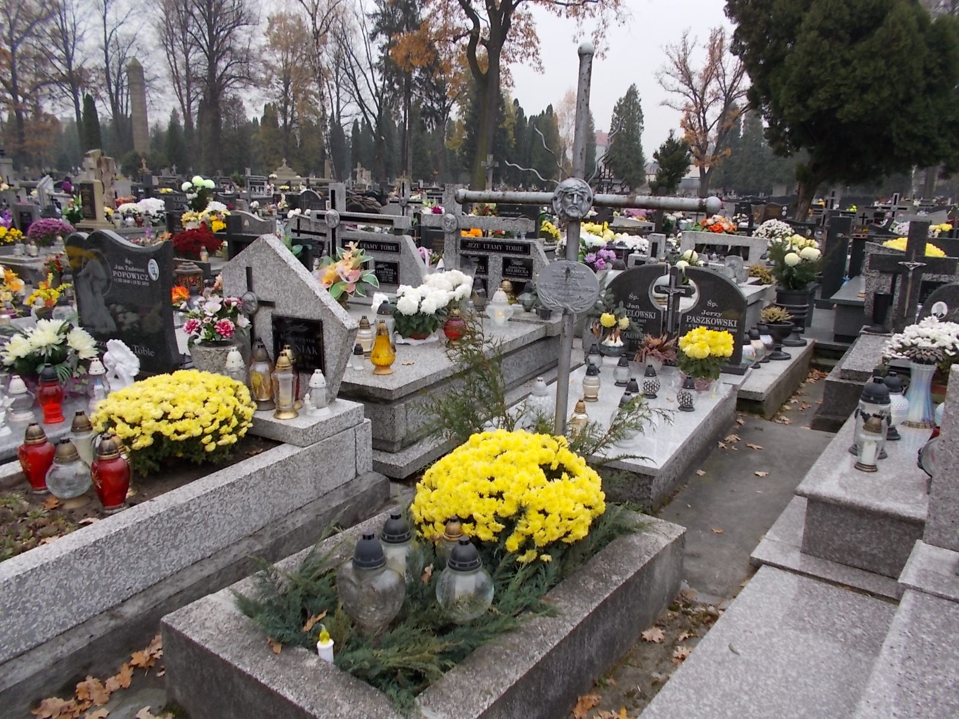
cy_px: 360
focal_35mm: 26
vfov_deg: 53.1
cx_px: 480
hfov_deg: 67.3
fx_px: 720
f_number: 3.2
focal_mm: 4.6
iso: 80
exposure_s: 1/100
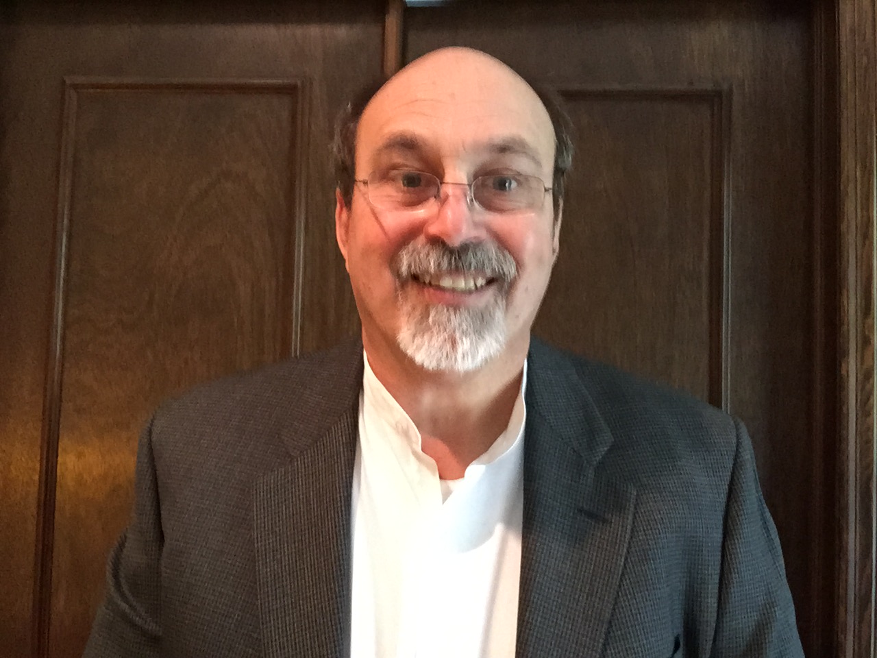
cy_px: 329
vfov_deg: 45.4
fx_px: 785
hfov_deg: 58.4
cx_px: 438
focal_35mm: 31
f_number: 2.2
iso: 400
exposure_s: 1/15
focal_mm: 2.65
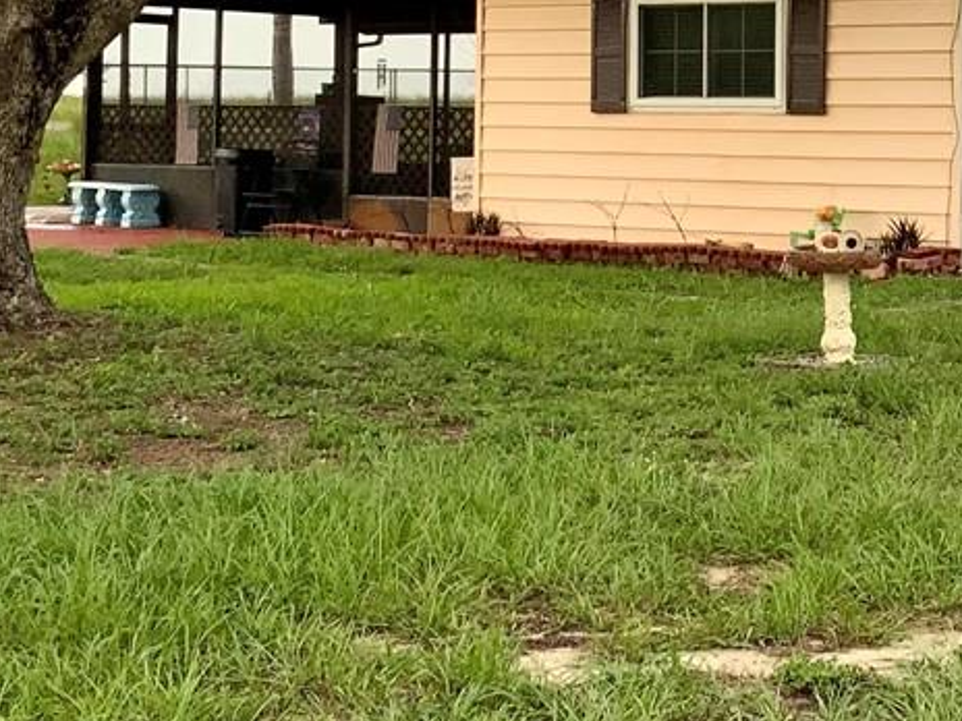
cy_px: 81
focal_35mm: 100
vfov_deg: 14.6
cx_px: 840
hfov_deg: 19.3
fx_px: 2779
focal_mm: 3
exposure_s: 1/222
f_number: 1.8
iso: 16
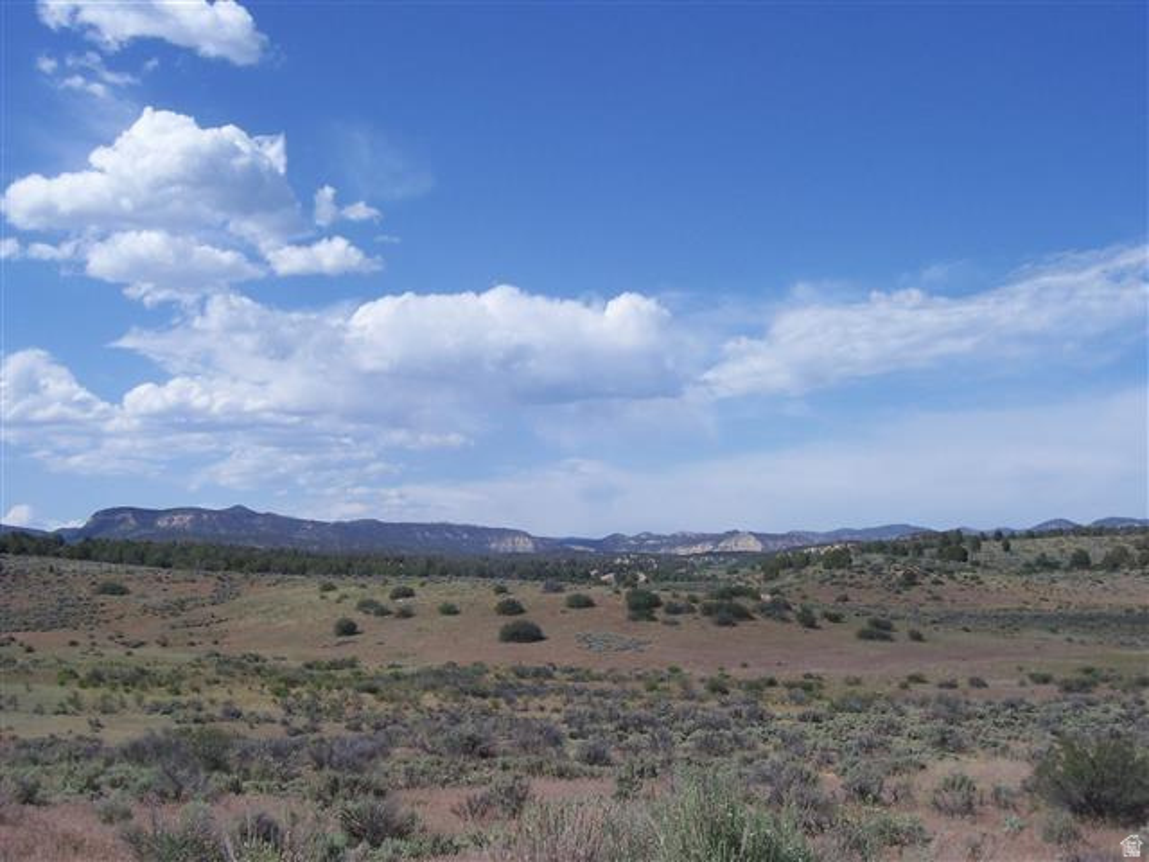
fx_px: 1394
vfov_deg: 34.3
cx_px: 574
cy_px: 431
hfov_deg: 44.8
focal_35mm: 42
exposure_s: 1/500
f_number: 5.6
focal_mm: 7
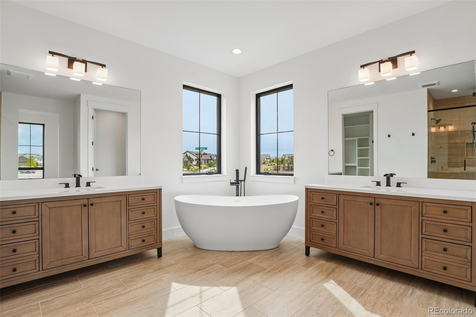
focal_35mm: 16
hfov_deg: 95.0
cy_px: 158
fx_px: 218
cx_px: 238
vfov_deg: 72.0
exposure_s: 1/90
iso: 100
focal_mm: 11
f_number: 8
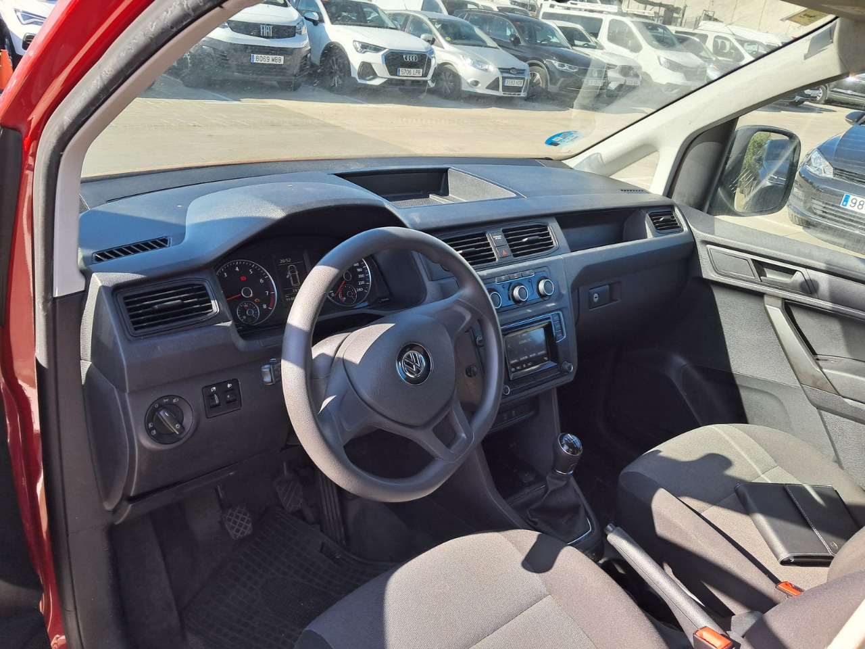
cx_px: 432
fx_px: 675
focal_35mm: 27
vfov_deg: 51.4
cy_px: 324
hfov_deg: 65.3
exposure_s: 1/132
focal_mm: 4
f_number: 1.8
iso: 50
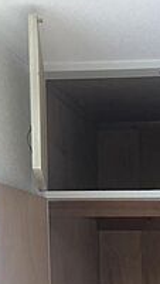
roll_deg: -0.4
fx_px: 551
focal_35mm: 73
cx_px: 215
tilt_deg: -1.5
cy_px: 325
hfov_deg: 15.6
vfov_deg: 26.3
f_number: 1.8
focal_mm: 3.99
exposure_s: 1/33
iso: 32
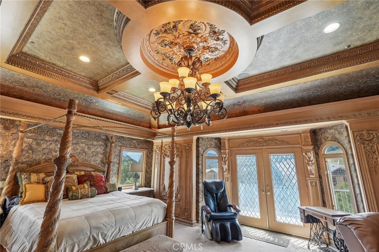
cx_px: 190
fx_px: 168
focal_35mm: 16
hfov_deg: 96.8
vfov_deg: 73.7
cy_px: 126
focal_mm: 16
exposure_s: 1/30
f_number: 8
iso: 320
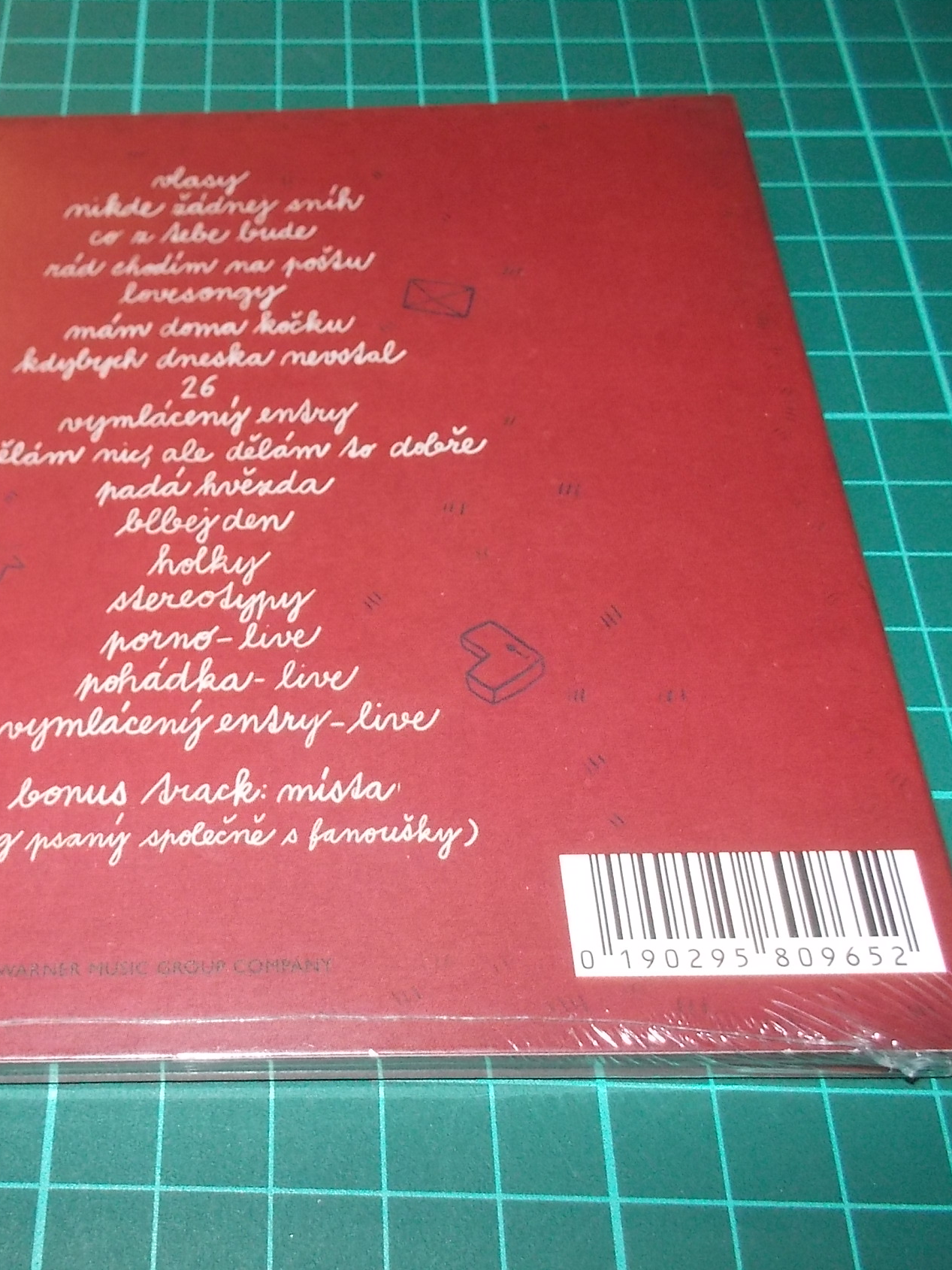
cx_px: 229
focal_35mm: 39
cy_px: 631
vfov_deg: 47.9
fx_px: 1430
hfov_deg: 35.9
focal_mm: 4.1
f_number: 3.3
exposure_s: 1/30
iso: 200
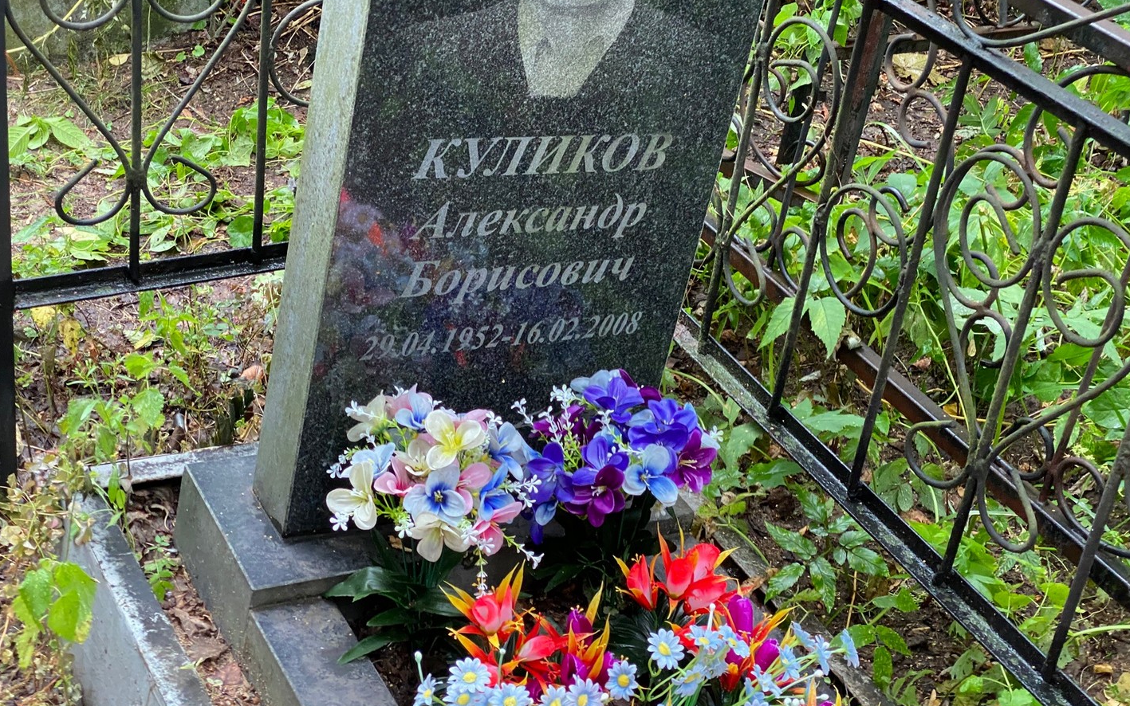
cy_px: 286
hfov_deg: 36.3
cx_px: 572
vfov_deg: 23.1
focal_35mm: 56
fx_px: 1725
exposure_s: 1/60
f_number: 2
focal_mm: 6
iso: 160
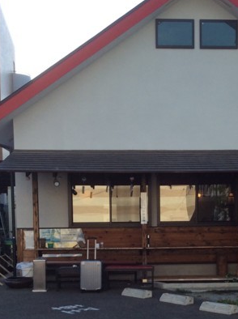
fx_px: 598
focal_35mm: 65
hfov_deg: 22.3
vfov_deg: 29.2
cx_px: 186
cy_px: 259
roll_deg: +1.6
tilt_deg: -5.2
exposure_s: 1/447
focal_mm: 3.3
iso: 32
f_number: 2.4
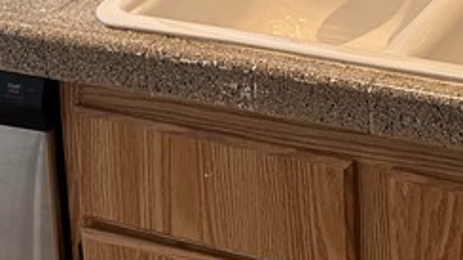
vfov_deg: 9.6
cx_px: 311
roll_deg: +2.4
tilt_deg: -13.1
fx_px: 1460
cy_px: -241
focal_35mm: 119
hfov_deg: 18.0
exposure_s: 1/120
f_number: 1.5
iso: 50
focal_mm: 5.7
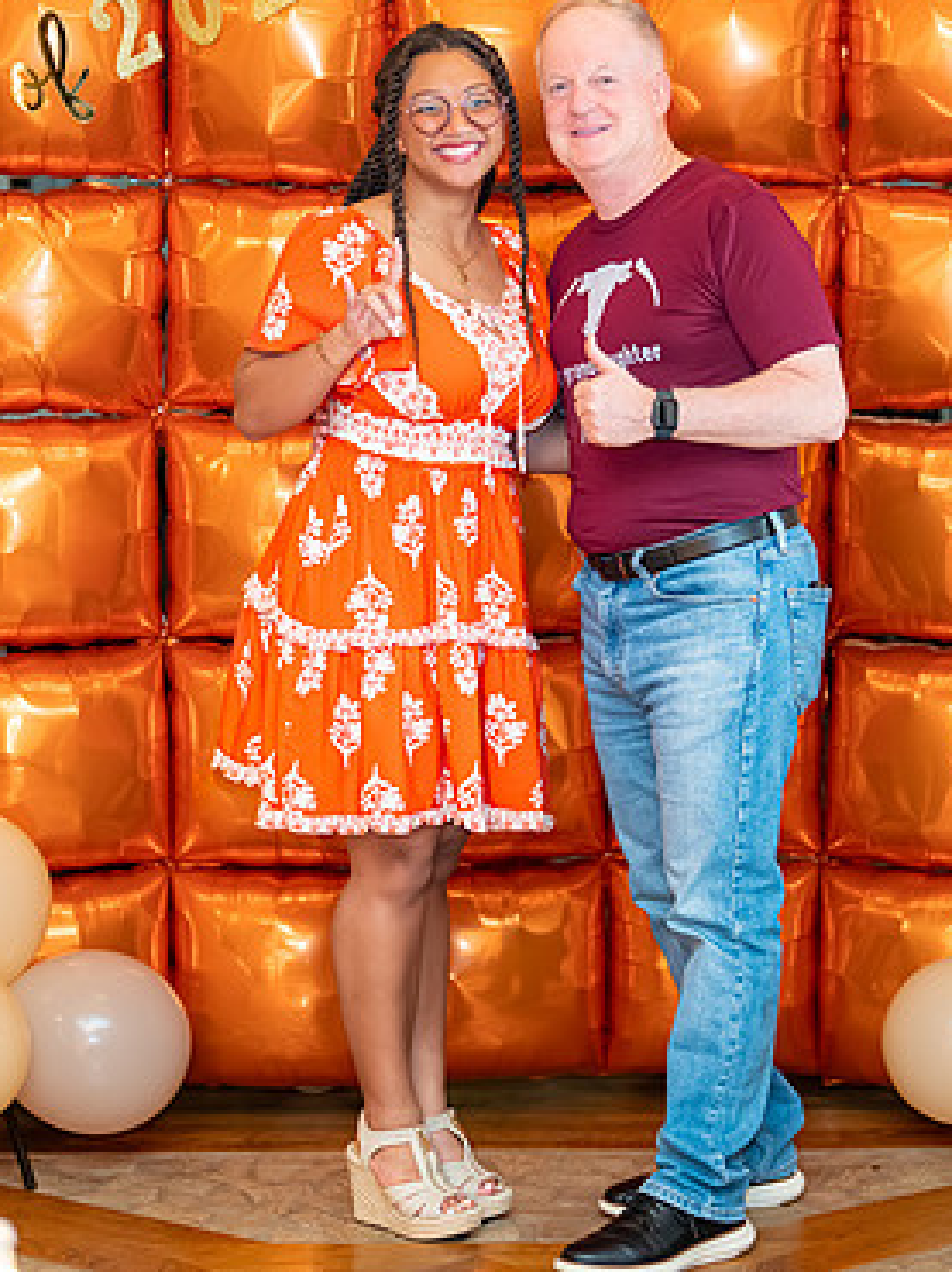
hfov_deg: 14.8
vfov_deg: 19.6
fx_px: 3671
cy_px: 522
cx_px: 582
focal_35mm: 100
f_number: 1.2
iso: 1000
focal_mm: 50
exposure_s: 1/400
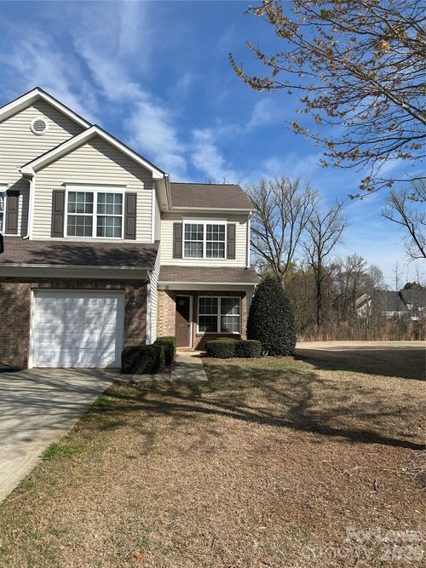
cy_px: 284
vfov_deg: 67.3
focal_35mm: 26
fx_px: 427
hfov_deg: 53.0
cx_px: 213
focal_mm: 5.7
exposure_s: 1/5076
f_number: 1.5
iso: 50
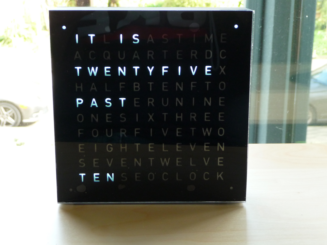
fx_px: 586
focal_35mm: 62
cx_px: 164
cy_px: 122
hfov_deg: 31.2
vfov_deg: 23.7
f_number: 4.5
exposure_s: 1/40
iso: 200
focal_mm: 10.5
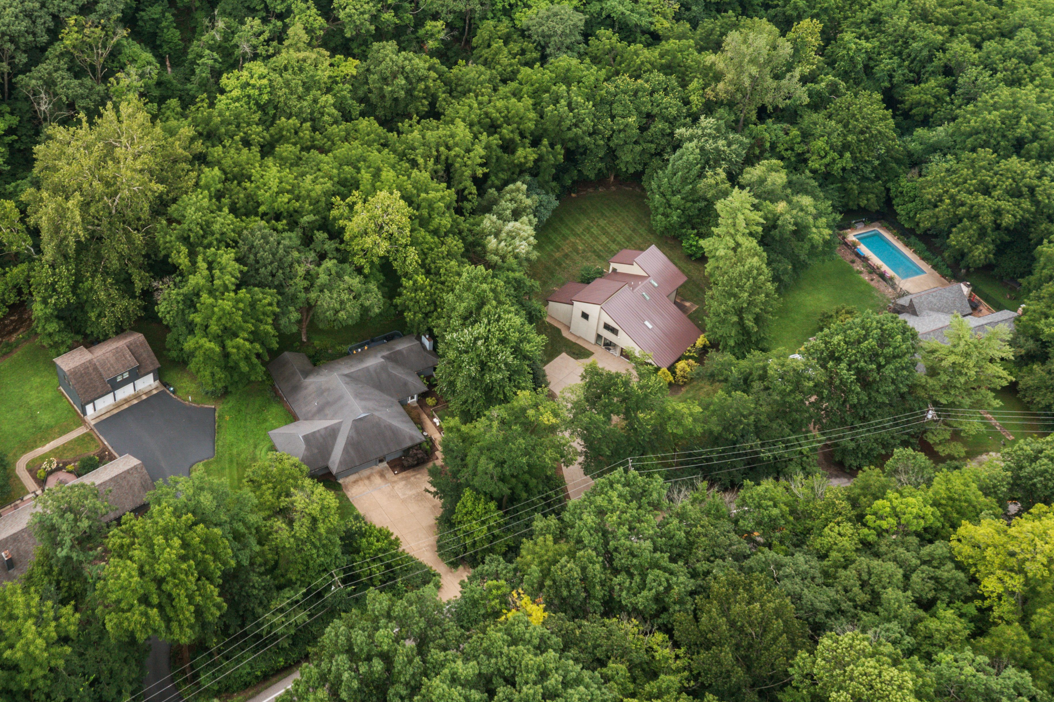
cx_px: 303
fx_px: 1229
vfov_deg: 31.4
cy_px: 187
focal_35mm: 42
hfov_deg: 45.3
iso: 100
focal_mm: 10.26
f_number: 5
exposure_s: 1/120
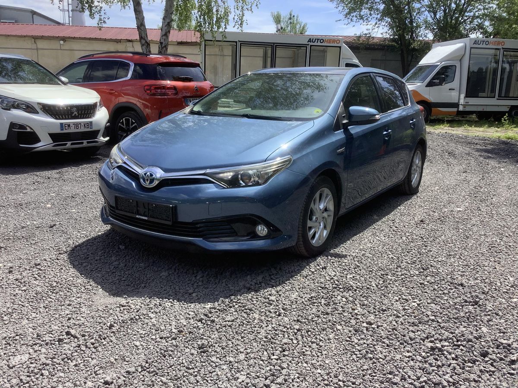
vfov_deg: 45.4
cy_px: 194
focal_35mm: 31
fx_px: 464
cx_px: 259
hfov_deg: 58.4
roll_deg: -2.6
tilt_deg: -13.0
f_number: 2.4
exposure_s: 1/566
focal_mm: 3.3
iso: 25
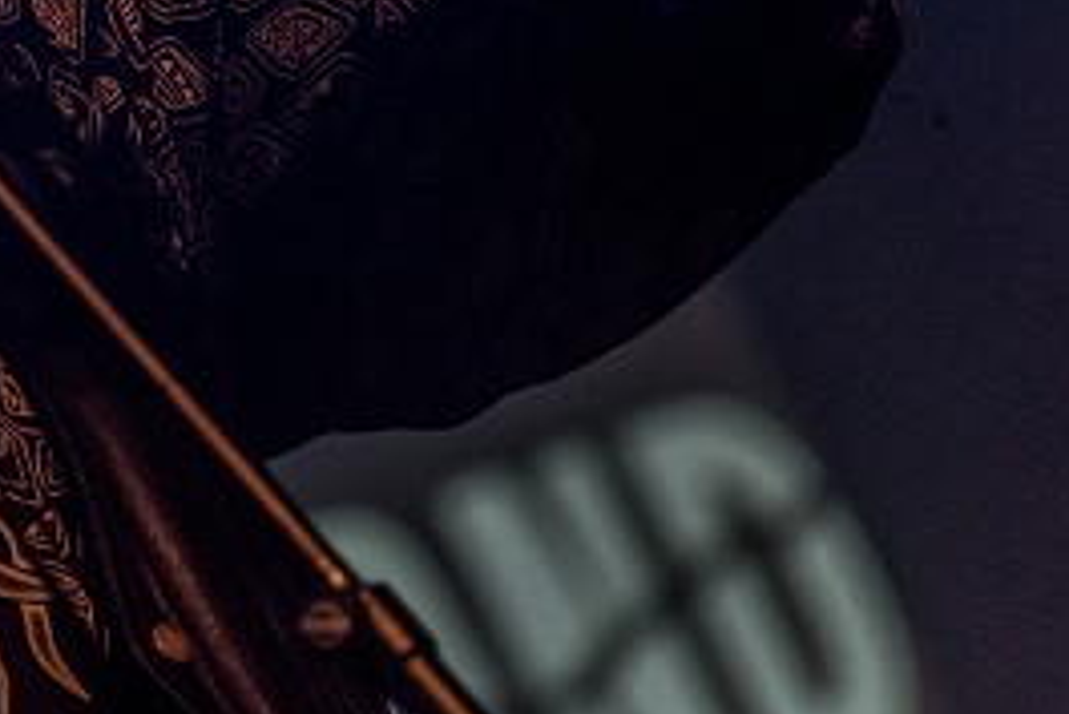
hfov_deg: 7.5
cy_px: -46
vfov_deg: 5.0
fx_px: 8081
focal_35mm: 272
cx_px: -303
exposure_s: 1/80
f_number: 2.8
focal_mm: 100
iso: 4000
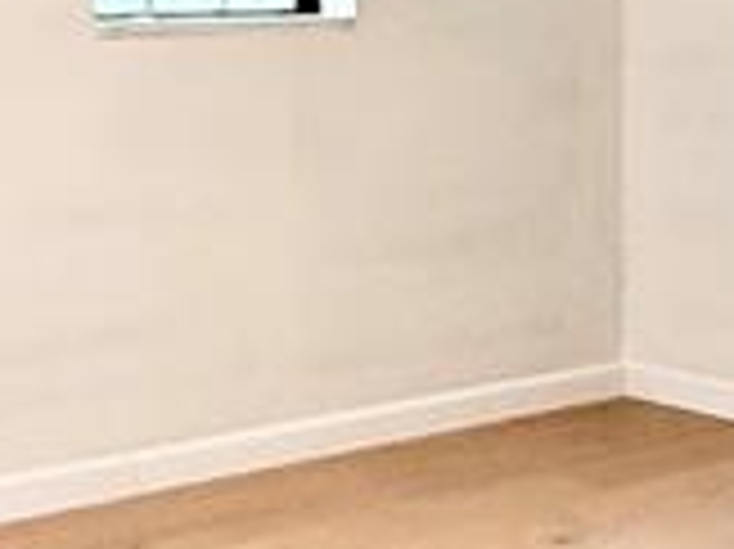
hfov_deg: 22.0
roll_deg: +1.0
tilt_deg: -0.2
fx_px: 1865
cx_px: 140
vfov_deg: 16.4
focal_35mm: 88
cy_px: 4
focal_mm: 2.22
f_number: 2.2
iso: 250
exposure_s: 1/120
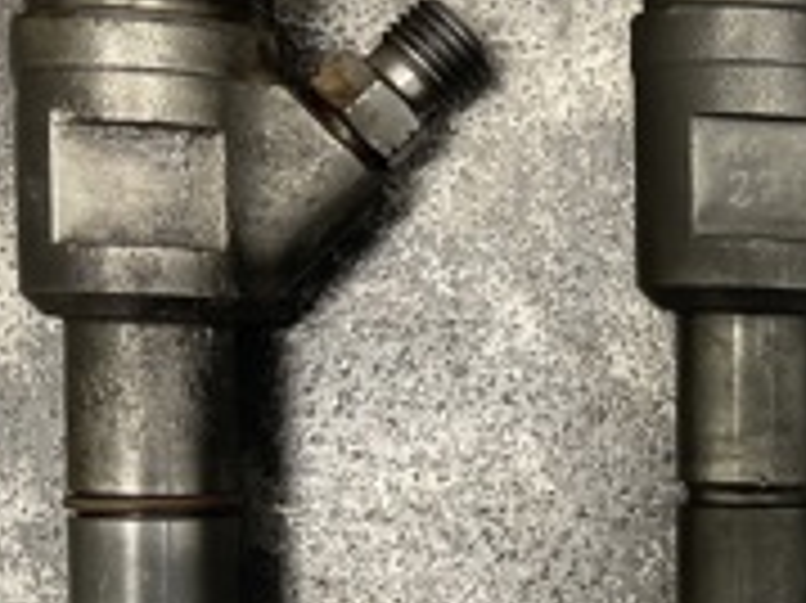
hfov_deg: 19.3
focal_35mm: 93
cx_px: 1085
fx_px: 2164
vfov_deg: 15.6
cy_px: 587
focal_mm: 4.2
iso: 100
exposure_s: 1/121
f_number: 1.6
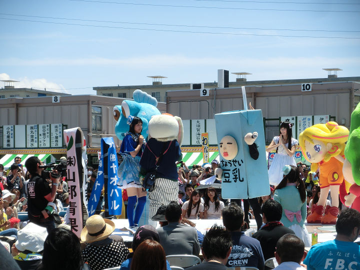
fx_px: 957
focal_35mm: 92
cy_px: 135
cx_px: 180
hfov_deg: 21.3
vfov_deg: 16.1
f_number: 4.2
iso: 100
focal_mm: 16.3
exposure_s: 1/800
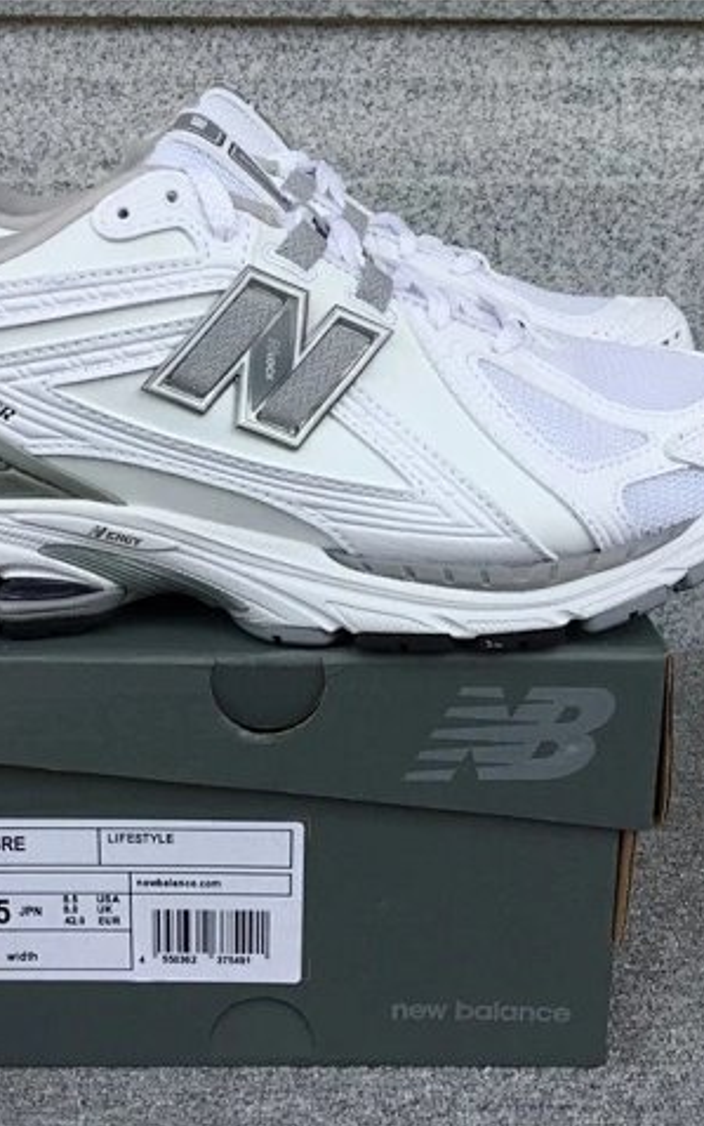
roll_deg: +0.3
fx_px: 1350
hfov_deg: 29.2
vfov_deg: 45.3
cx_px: 287
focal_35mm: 44
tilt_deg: -19.1
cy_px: 563
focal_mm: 3.3
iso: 25
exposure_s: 1/734
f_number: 2.4
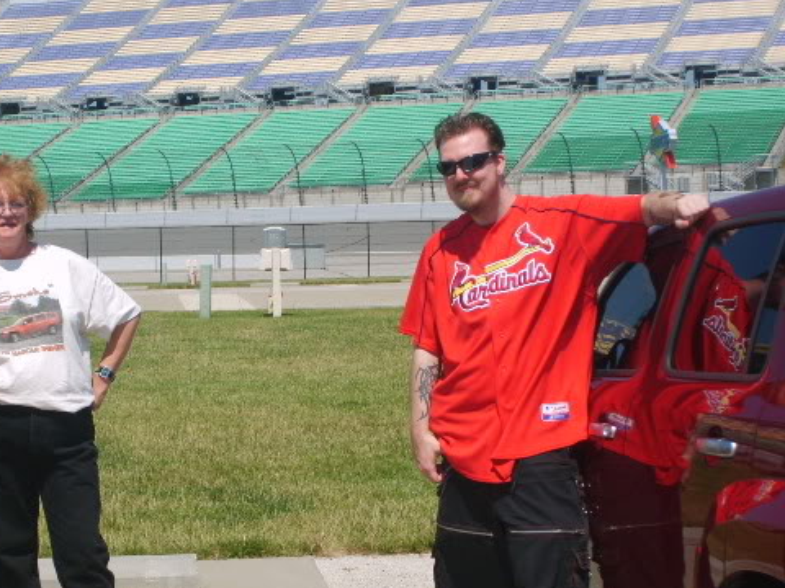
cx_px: 289
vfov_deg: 15.4
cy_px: 377
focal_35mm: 96
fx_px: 2177
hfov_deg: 20.4
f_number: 3.9
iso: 50
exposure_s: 1/750
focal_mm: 12
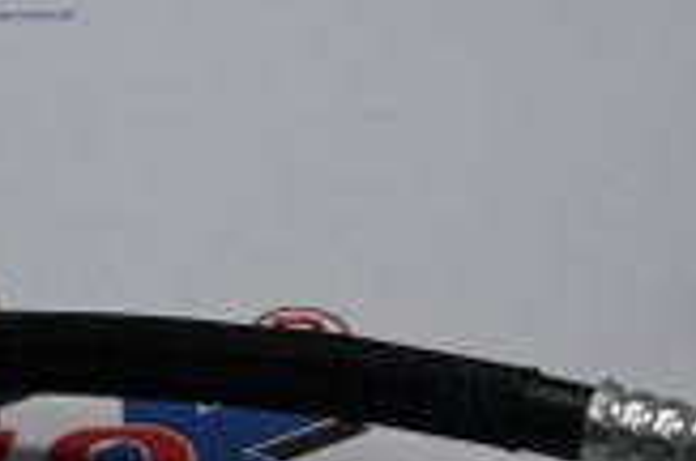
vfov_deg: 6.7
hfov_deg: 10.0
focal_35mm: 205
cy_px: 333
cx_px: -64
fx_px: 3953
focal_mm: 37
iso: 320
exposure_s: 1/60
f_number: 5.3
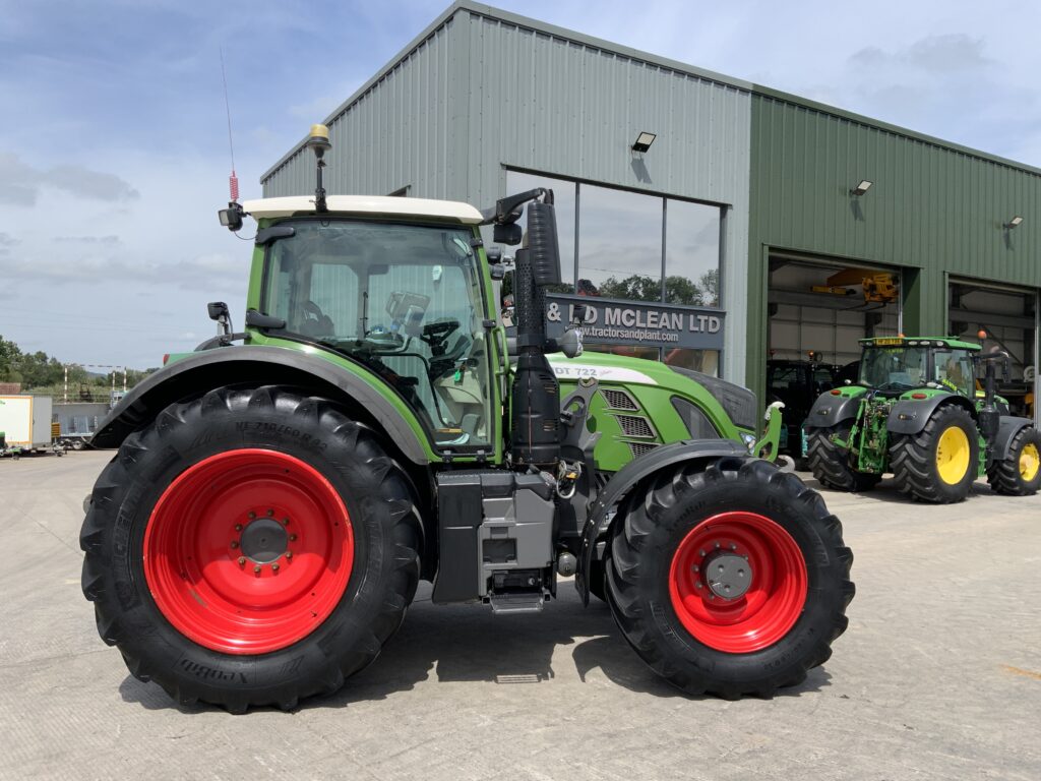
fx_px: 872
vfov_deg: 48.2
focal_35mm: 29
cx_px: 520
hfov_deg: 61.7
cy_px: 390
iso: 16
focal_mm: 3
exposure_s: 1/1577
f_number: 1.8
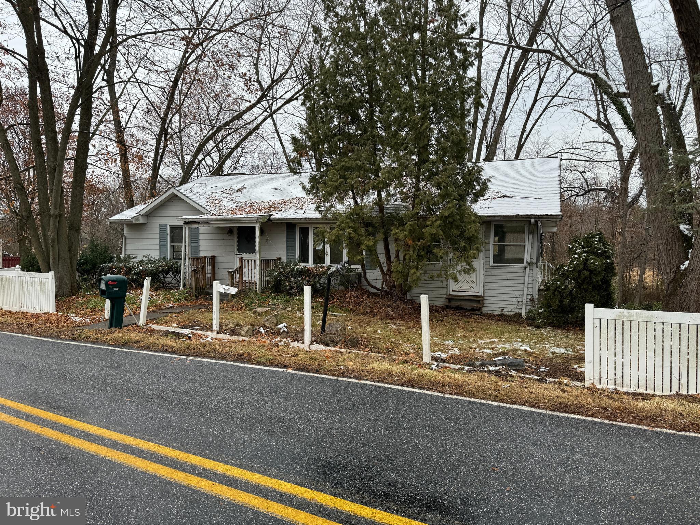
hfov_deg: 71.6
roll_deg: +0.2
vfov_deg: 56.8
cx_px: 350
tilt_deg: -1.9
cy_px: 262
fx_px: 485
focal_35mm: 24
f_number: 1.78
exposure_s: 1/633
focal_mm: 6.86
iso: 80
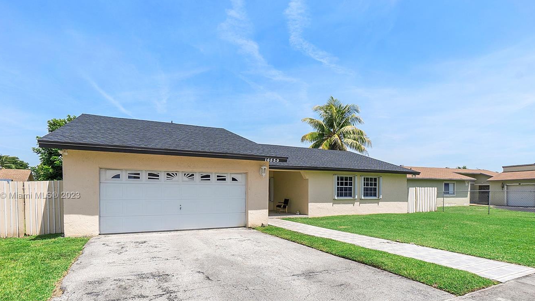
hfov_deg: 89.6
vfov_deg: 57.3
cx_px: 274
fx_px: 270
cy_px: 196
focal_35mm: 19
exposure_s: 1/400
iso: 200
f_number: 10
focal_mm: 10
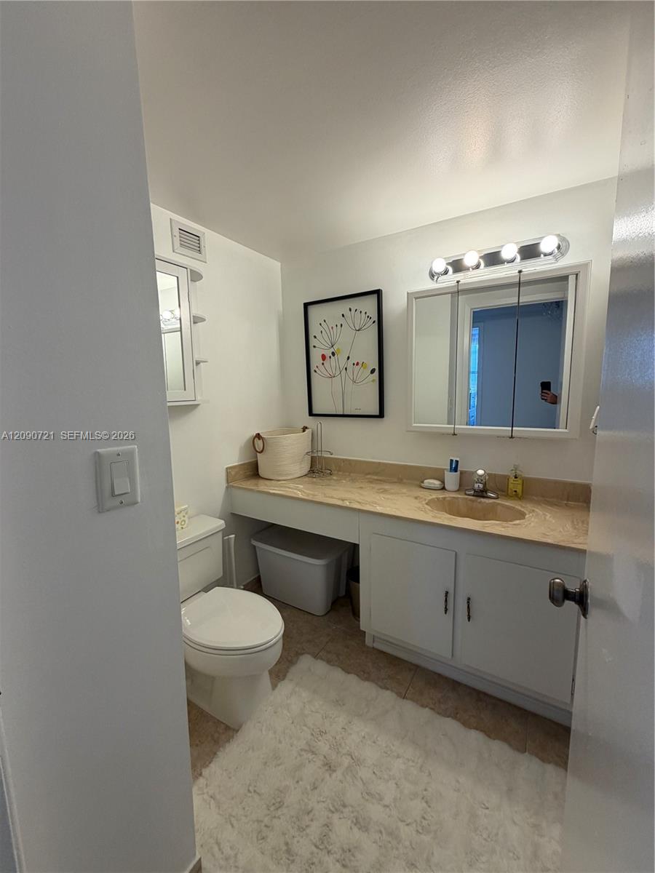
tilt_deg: -7.5
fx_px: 353
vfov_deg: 102.1
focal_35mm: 14
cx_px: 328
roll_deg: +2.1
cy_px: 436
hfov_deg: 85.7
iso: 100
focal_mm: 2.22
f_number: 2.2
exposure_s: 1/121
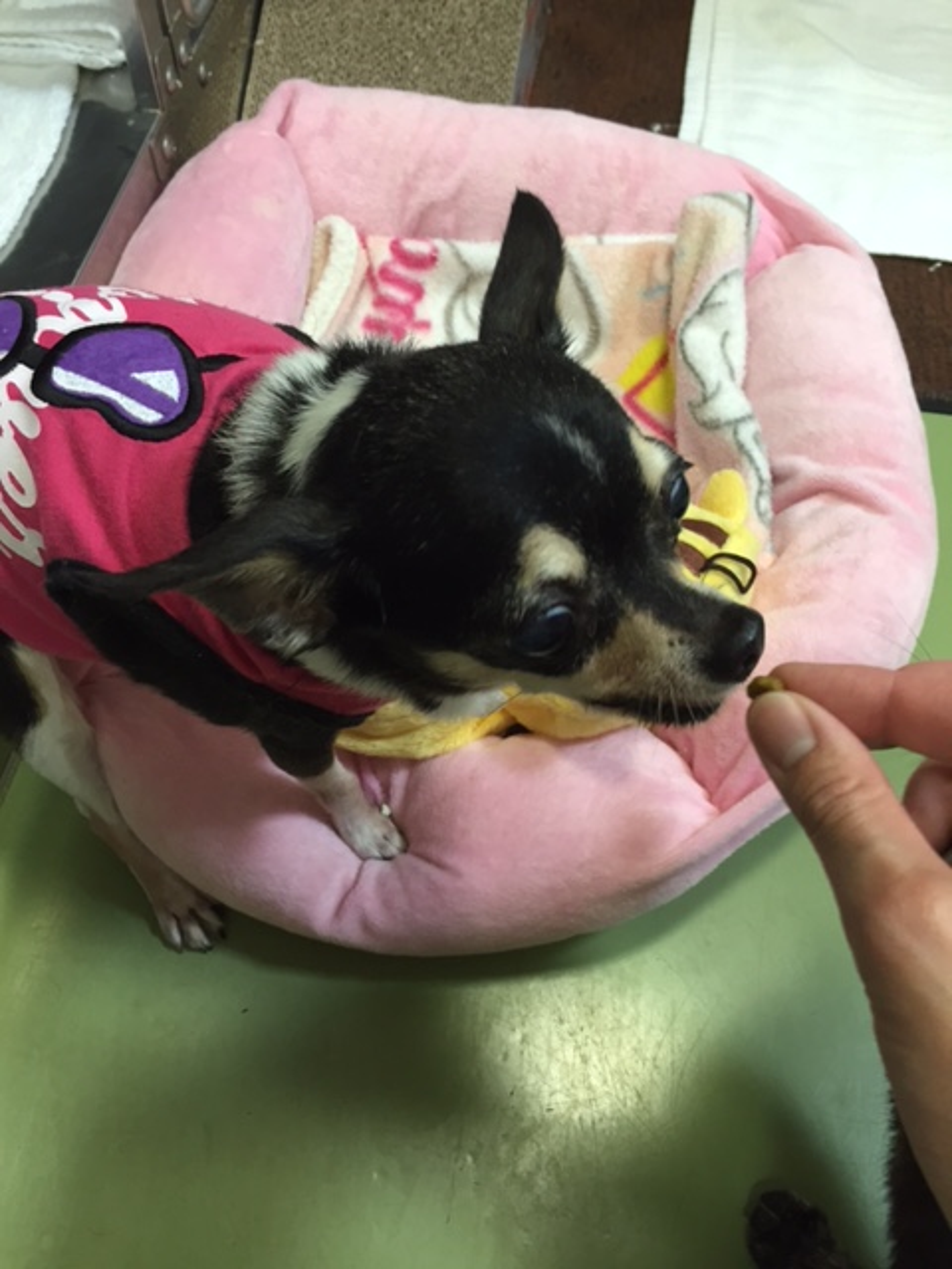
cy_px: 634
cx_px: 476
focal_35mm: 29
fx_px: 1063
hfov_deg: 48.2
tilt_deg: -58.0
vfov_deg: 61.7
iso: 80
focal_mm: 4.15
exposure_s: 1/30
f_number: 2.2
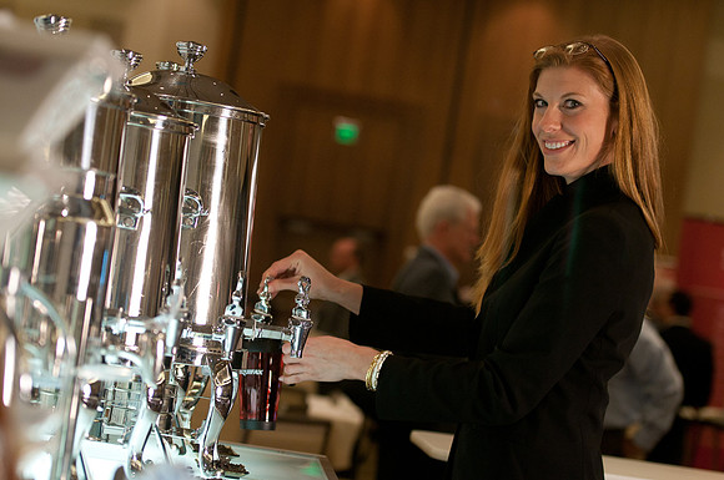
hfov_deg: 19.5
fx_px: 2109
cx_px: 362
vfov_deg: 13.0
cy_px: 240
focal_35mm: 105
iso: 640
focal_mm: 70
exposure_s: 1/125
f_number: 2.8
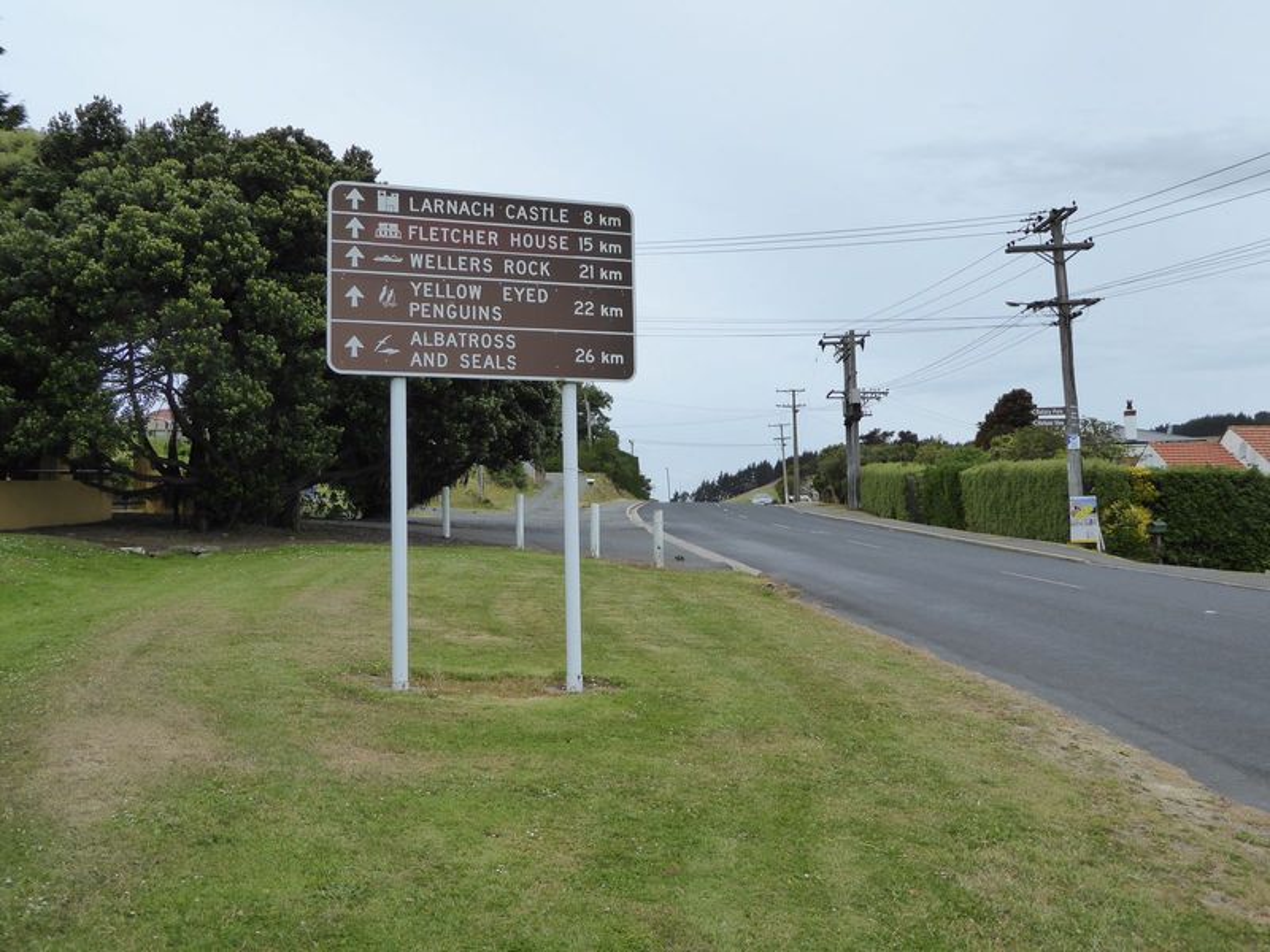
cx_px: 635
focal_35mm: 36
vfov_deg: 39.7
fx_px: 1321
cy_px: 476
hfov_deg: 51.4
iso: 160
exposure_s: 1/640
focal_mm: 6.3
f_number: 4
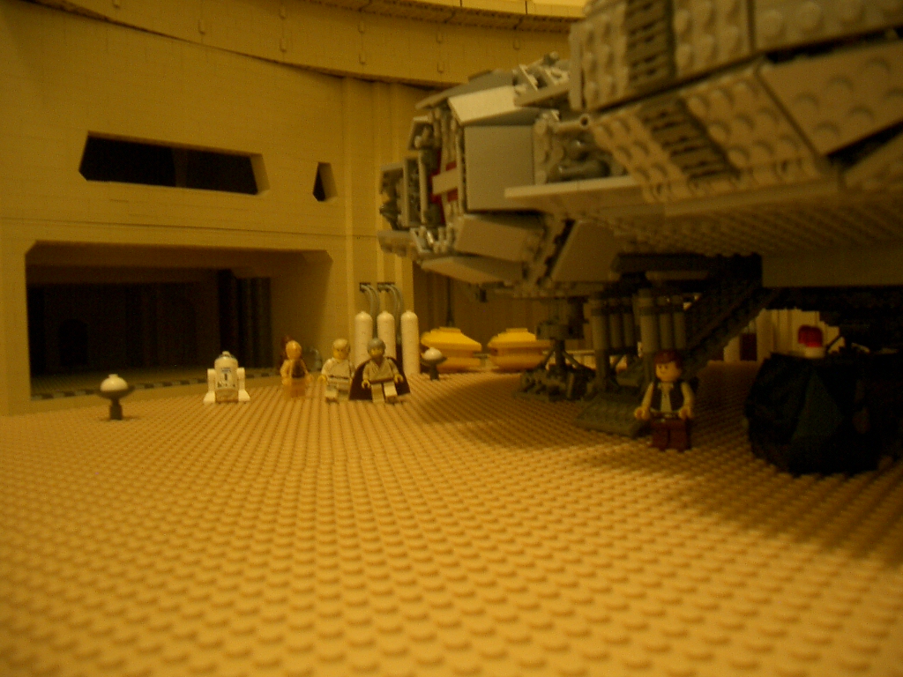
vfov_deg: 40.7
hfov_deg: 52.6
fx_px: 913
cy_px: 338
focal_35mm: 35
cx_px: 452
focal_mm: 5.8
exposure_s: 1/8
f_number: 2.6
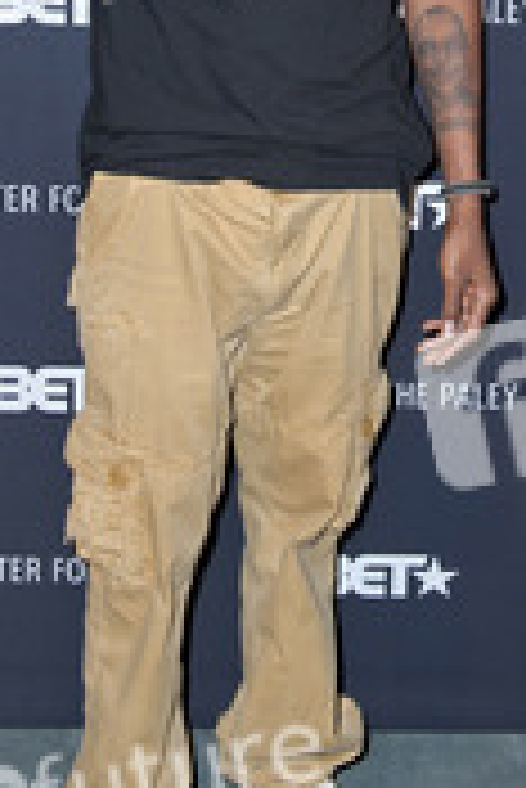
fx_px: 1750
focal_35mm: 80
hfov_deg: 17.1
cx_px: 241
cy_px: 158
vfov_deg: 24.9
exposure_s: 1/320
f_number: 4.5
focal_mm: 35
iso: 400
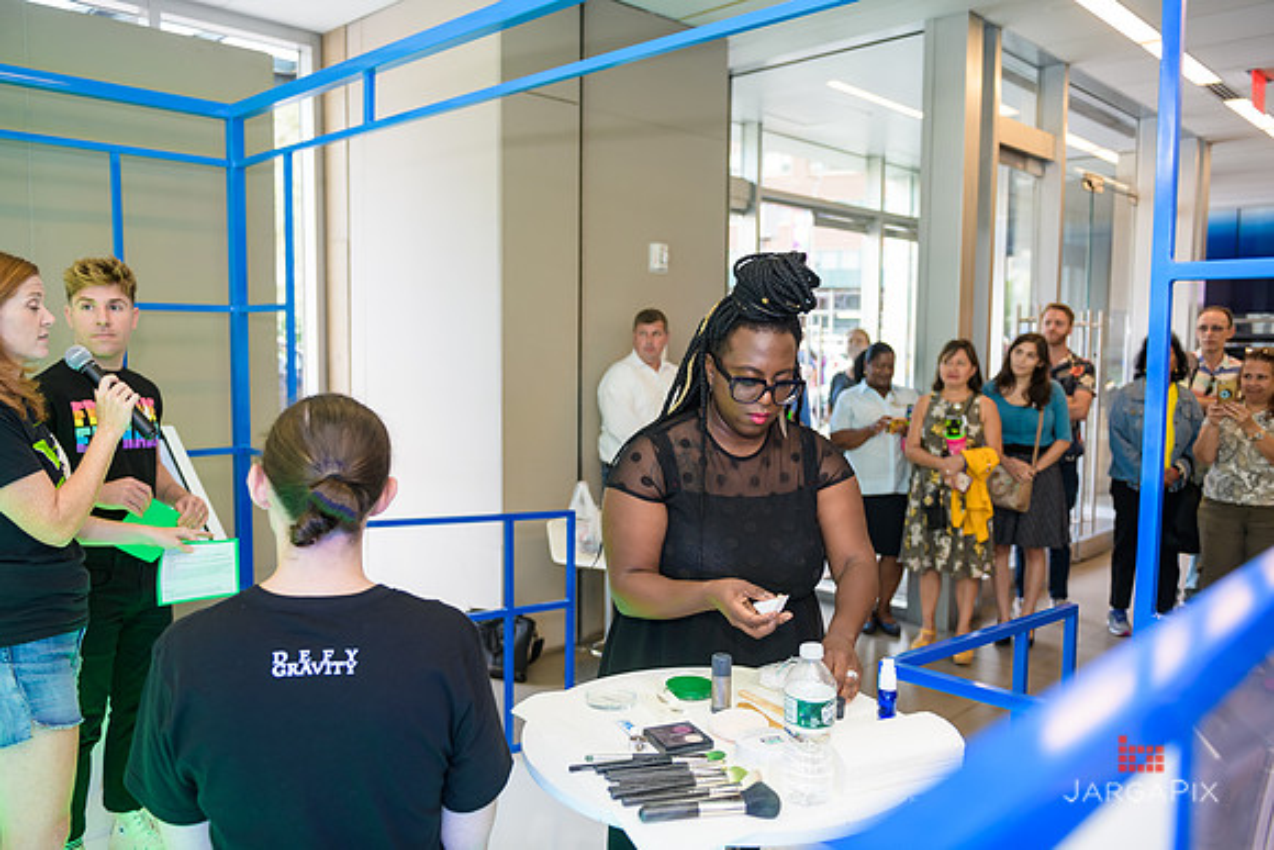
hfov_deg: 65.5
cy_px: 425
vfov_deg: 46.4
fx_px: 991
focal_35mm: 28
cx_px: 637
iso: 400
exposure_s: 1/125
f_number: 3.2
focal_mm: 28
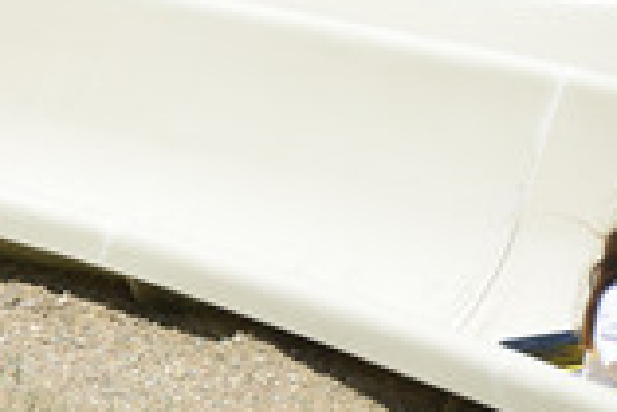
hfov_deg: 4.1
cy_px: 202
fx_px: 8543
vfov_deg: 2.8
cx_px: -145
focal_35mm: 498
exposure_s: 1/1250
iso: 400
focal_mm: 195
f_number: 6.3
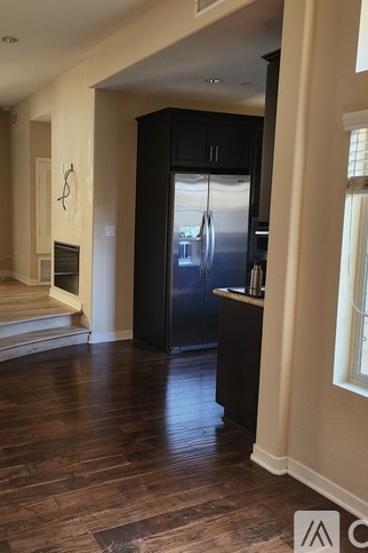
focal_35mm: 33
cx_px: 98
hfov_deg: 39.0
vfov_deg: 57.2
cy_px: 270
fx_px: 506
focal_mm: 6.4
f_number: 1.8
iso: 200
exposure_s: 1/120
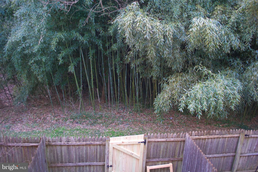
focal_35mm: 27
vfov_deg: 48.0
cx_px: 129
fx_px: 194
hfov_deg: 67.3
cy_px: 86
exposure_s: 1/30
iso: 360
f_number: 3.5
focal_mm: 18
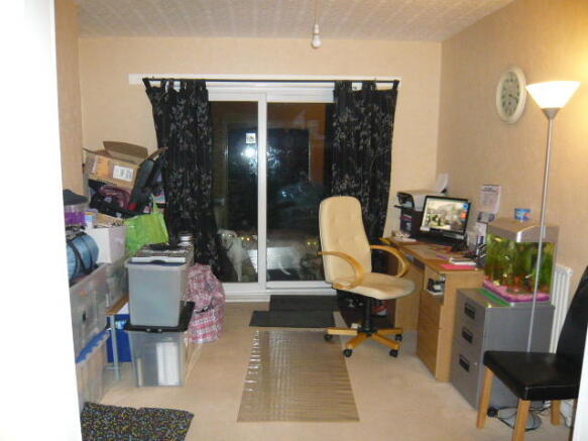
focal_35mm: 28
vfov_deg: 49.7
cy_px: 220
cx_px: 294
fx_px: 476
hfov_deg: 63.5
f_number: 2.8
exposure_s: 1/30
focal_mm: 4.6
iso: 400
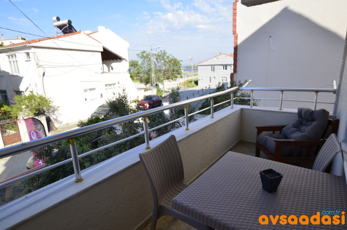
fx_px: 188
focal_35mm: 20
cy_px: 115
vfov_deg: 63.0
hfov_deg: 85.5
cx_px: 174
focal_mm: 13
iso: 320
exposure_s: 1/250
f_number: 9.5
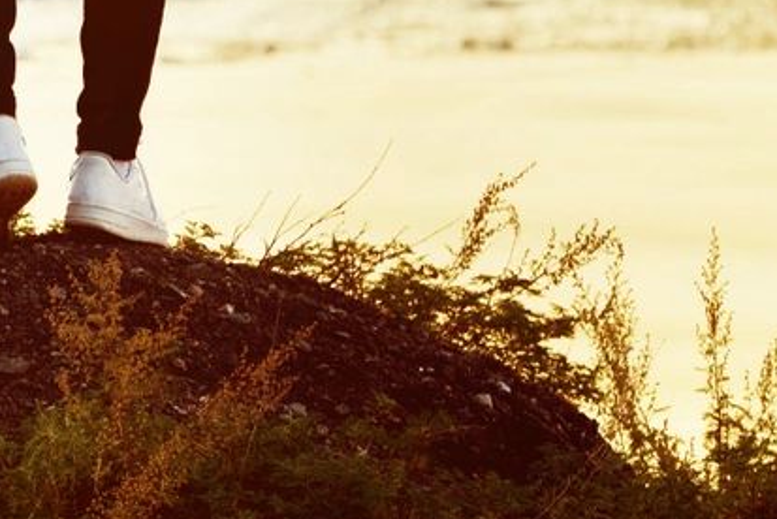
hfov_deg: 3.4
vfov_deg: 2.3
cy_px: -793
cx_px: -980
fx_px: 13110
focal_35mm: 607
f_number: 5.6
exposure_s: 1/320
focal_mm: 98
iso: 80
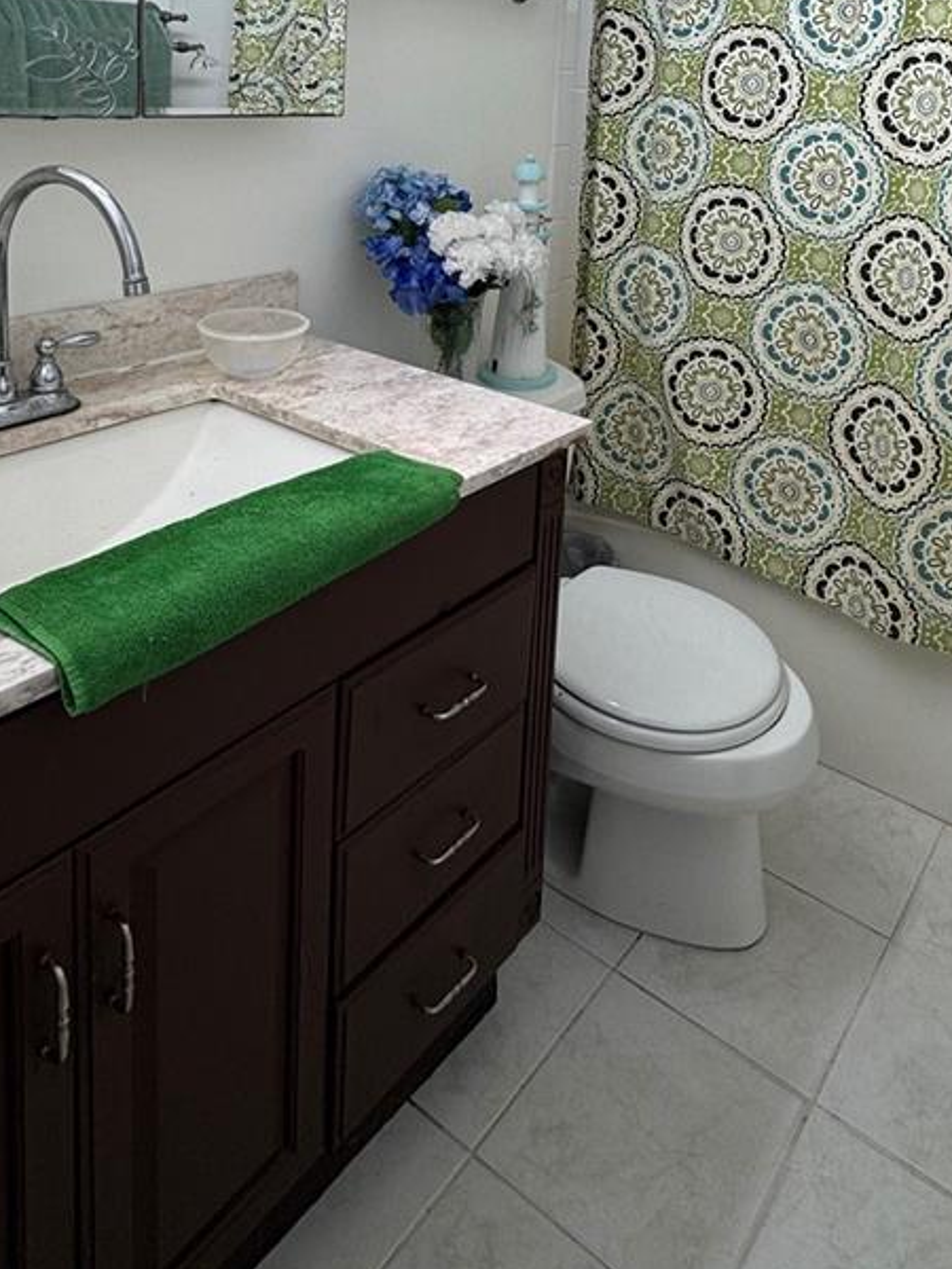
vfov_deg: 57.0
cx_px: 607
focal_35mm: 28
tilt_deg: -7.8
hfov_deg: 49.2
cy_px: 195
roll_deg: -4.2
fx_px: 1027
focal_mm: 2.22
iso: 80
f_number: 2.2
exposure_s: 1/120
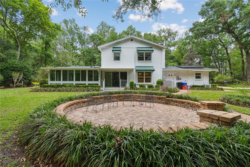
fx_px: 104
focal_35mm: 15
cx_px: 125
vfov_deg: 77.3
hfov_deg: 100.4
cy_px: 84
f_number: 8
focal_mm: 10
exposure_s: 1/50
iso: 200
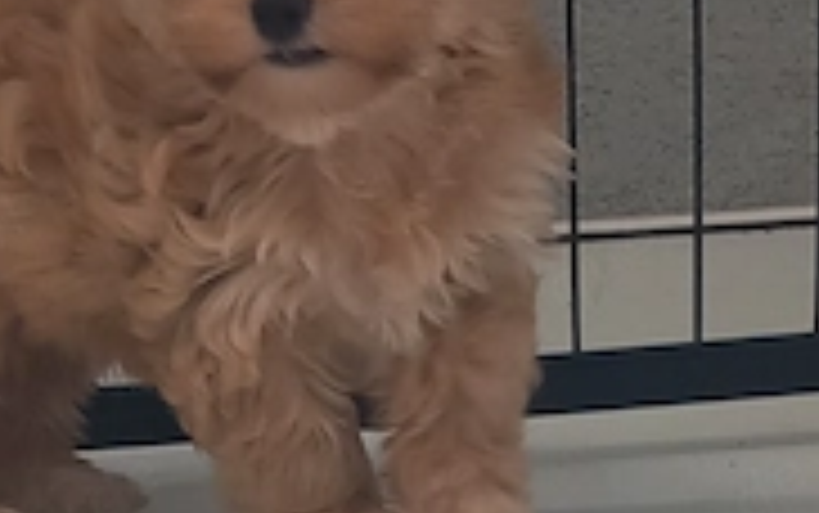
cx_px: 166
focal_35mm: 63
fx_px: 1407
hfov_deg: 31.6
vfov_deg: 20.7
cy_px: 270
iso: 125
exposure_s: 1/50.3
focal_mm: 4
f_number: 1.8
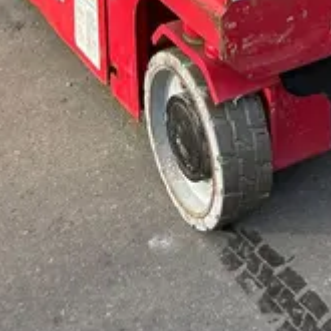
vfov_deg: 14.1
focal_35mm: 102
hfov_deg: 17.0
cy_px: -350
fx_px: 1103
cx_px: 229
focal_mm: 5.7
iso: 50
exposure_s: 1/502
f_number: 1.5
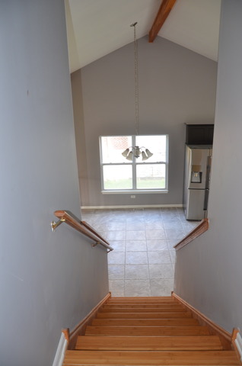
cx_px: 121
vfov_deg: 67.5
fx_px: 273
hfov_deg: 47.7
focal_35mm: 27
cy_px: 183
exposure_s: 1/60
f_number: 3.5
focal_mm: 18
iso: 450
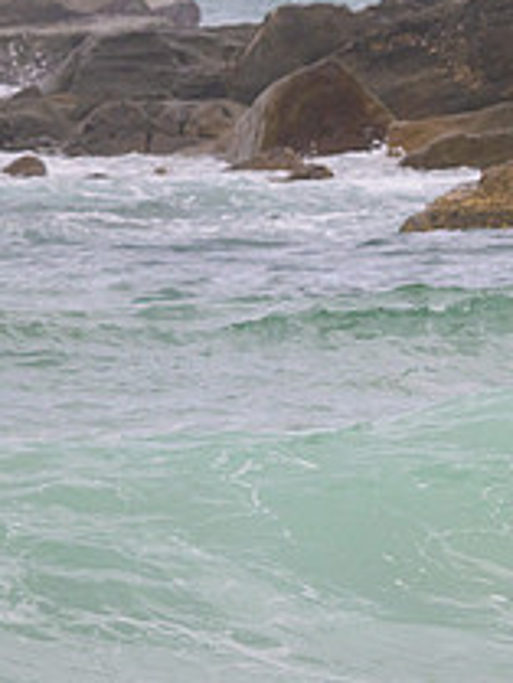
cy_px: 442
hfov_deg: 1.3
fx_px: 22503
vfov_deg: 1.7
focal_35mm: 1140
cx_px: 857
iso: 1000
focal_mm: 400
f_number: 11
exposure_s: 1/1250
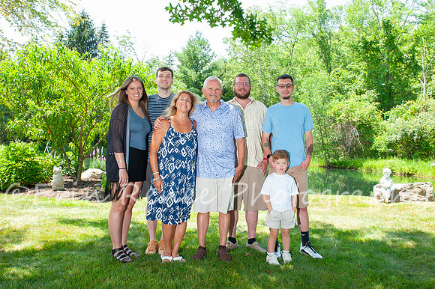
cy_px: 125
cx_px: 235
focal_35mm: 38
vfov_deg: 35.3
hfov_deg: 51.2
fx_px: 454
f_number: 11
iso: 640
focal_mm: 32
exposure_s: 1/160
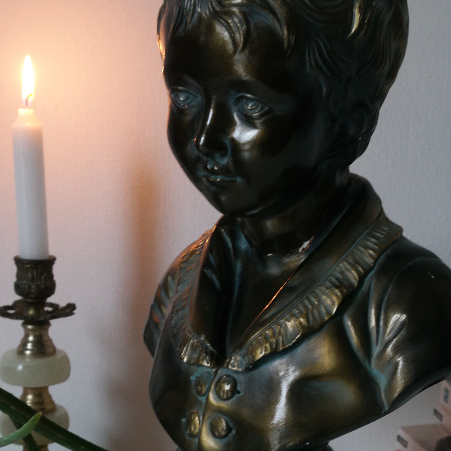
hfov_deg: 20.6
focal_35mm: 84
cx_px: 261
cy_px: 265
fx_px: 1238
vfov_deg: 20.6
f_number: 5.6
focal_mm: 35
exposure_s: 1/30
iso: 1600
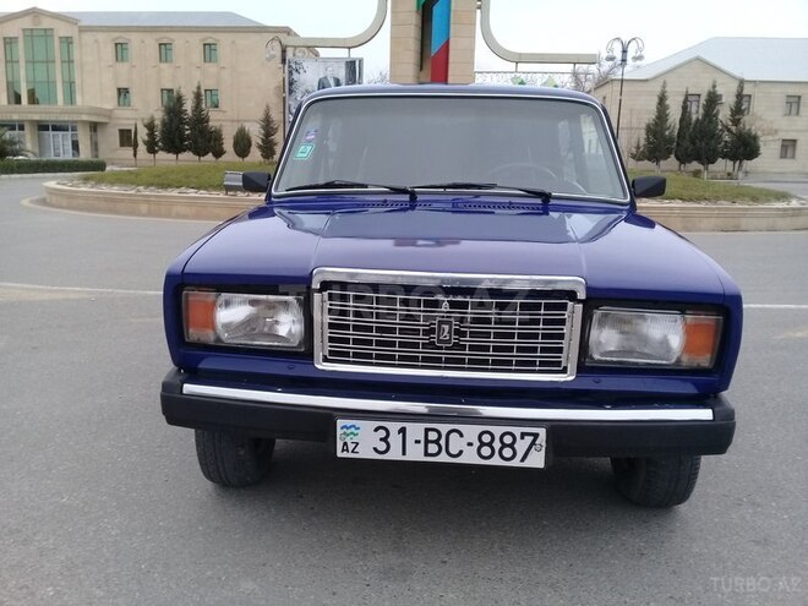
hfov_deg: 58.4
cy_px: 303
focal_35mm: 31
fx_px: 724
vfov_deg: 45.4
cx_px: 404
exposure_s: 1/50
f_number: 2.2
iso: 50
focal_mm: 3.3
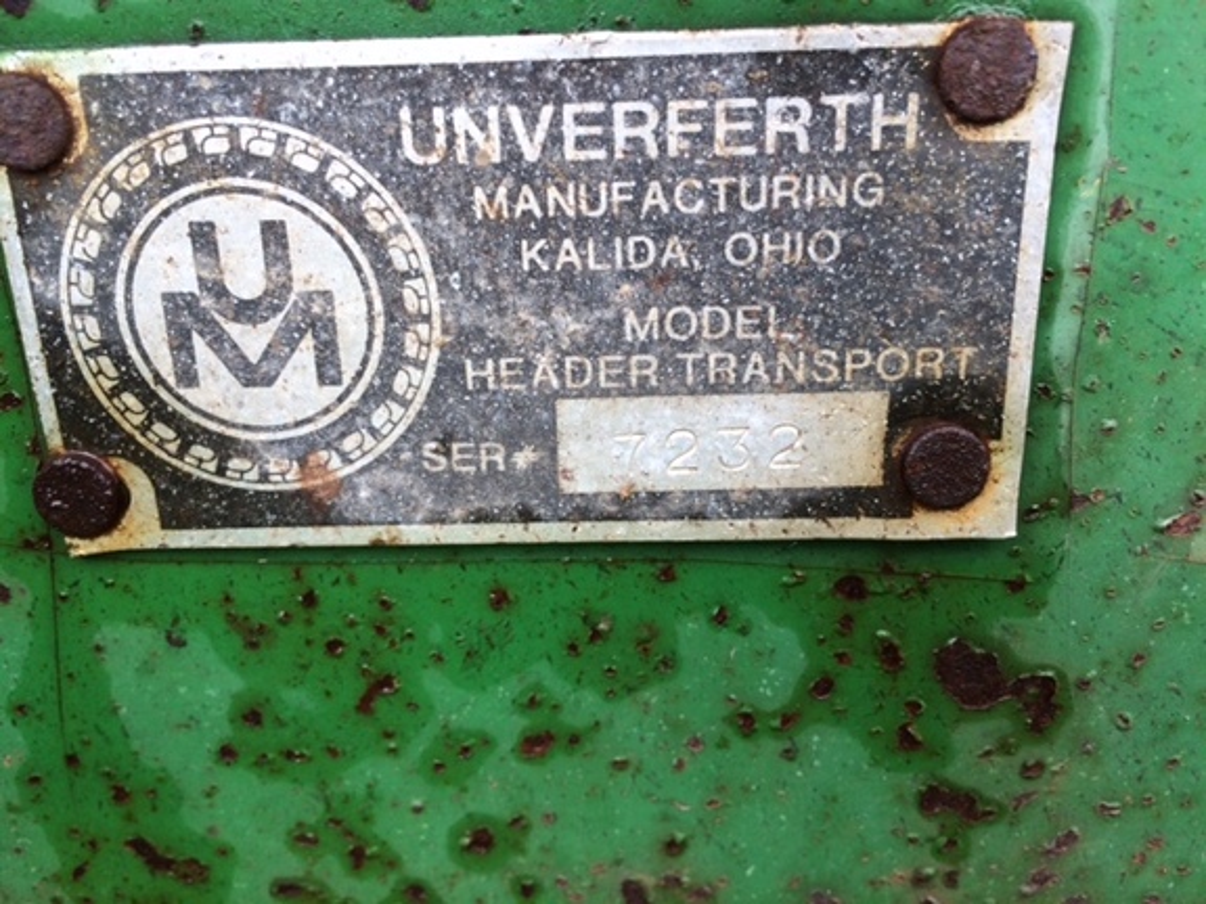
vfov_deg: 48.2
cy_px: 452
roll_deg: -0.2
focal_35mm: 29
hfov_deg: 61.7
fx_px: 1010
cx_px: 603
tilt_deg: -20.8
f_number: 2.2
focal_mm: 4.15
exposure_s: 1/222
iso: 32
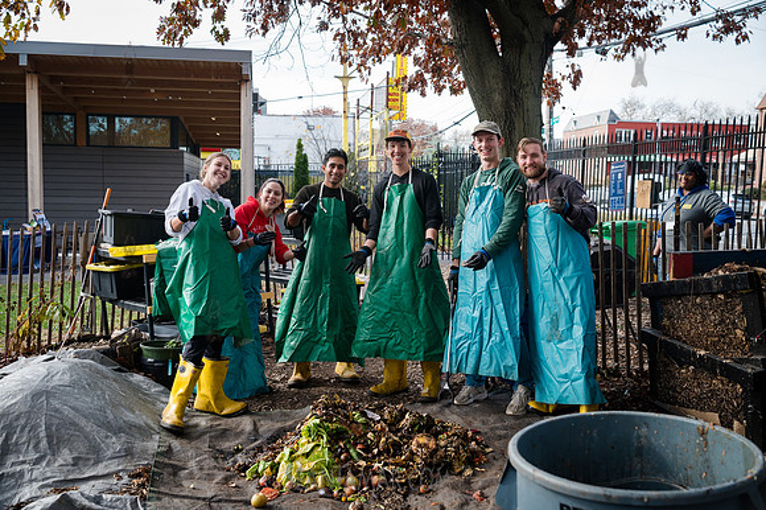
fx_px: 744
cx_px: 383
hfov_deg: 54.5
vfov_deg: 37.8
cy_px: 255
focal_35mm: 35
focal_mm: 35
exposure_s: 1/400
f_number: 4
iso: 640
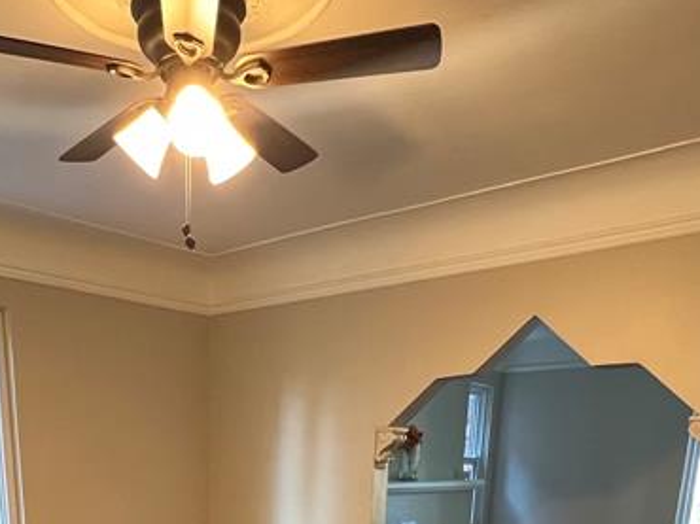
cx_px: 236
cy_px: 690
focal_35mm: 36
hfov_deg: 50.5
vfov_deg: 30.6
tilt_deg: -16.8
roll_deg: -0.3
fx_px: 728
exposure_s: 1/60
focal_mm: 1.57
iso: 400
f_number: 1.8
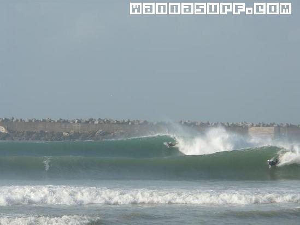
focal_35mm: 270
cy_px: 112
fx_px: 2340
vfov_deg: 5.5
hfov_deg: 7.3
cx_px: 150
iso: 100
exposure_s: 1/1000
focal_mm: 44.4
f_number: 4.5
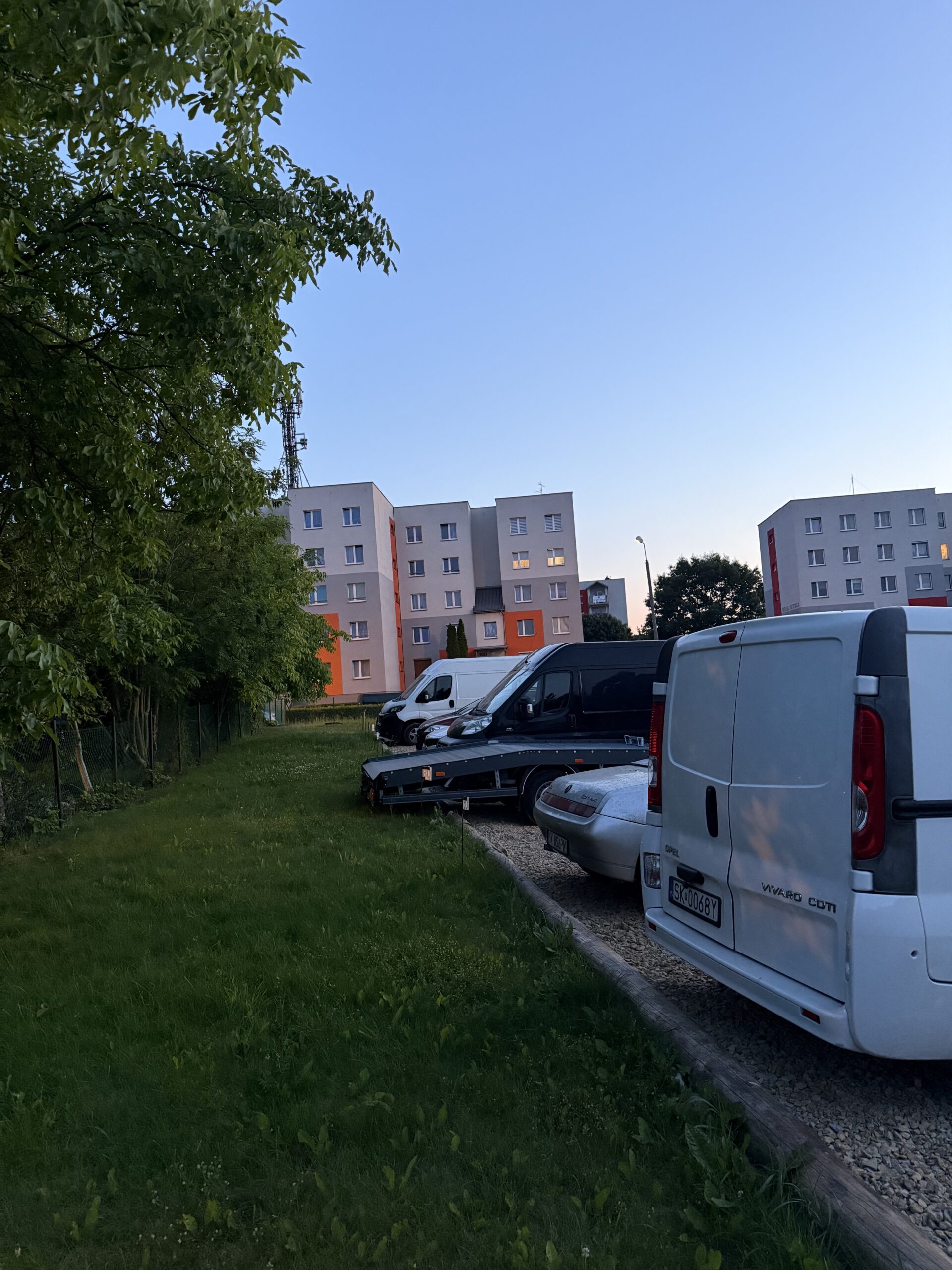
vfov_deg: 71.6
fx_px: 880
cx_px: 476
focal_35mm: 24
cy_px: 635
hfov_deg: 56.8
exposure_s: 1/50
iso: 640
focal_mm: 6.76
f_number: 1.78
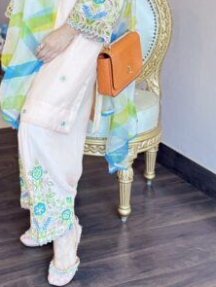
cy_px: 58
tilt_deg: -12.7
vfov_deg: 29.1
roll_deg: -0.1
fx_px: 540
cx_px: 47
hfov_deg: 22.4
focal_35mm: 65
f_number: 1.78
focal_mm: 6.76
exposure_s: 1/100
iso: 160
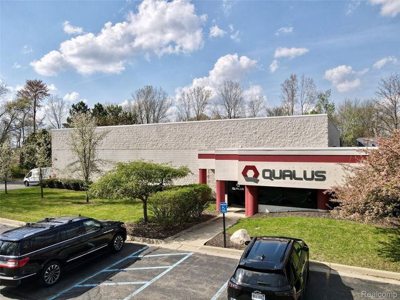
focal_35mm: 24
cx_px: 200
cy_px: 150
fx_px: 277
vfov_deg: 56.8
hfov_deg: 71.6
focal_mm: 4.5
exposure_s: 1/1000
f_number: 2.8
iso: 100
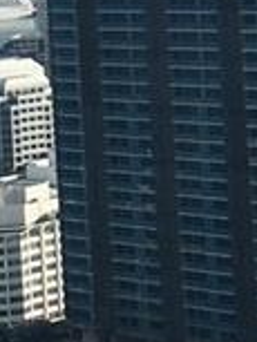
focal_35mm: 227
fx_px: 2244
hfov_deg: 6.5
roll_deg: +3.4
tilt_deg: +1.5
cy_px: -192
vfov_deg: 8.5
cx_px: 322
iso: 25
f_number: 2.2
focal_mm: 4.15
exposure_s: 1/1923
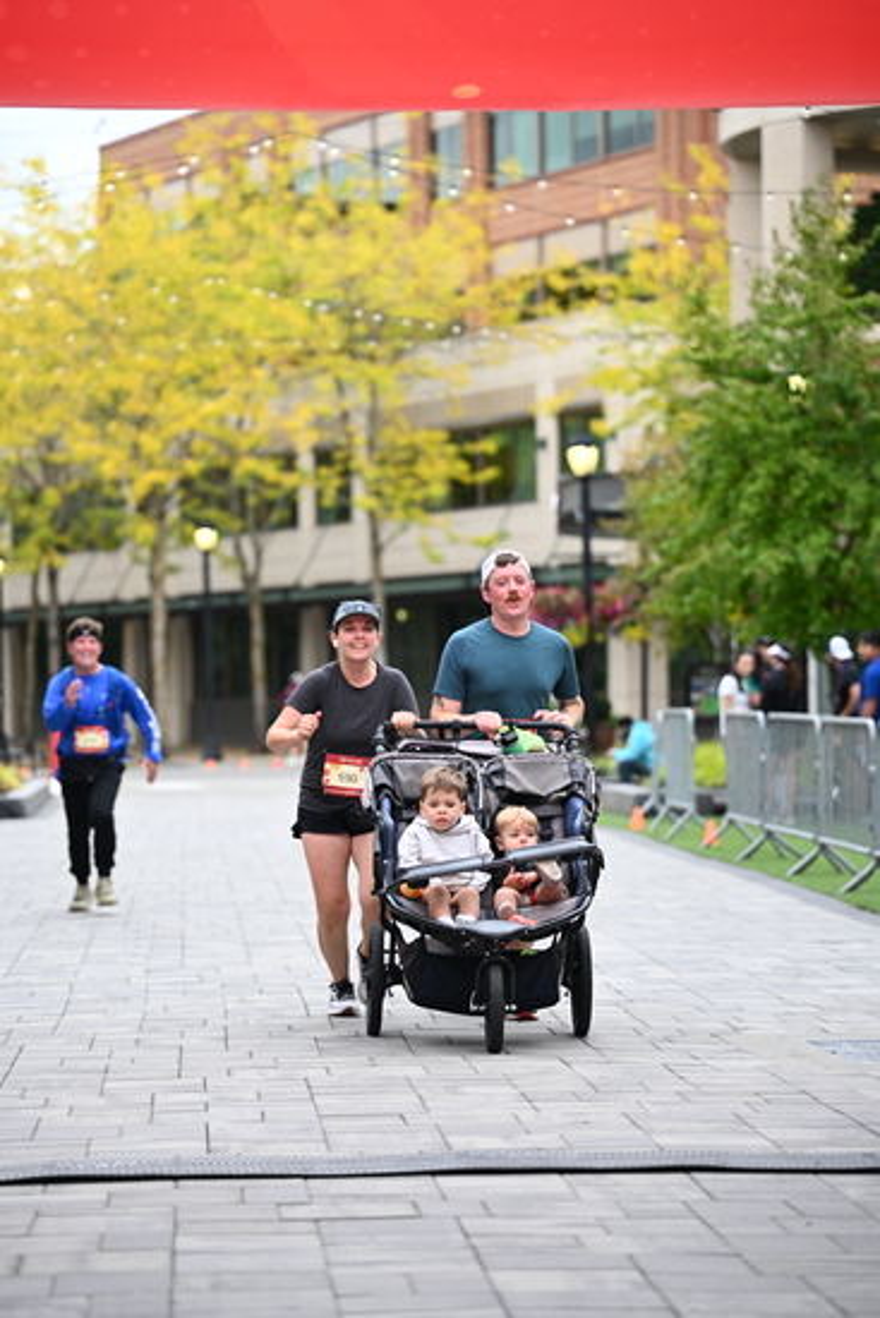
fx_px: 4214
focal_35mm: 115
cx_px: 440
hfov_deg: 11.9
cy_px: 659
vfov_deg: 17.8
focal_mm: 115
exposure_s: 1/2000
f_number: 2.8
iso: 640
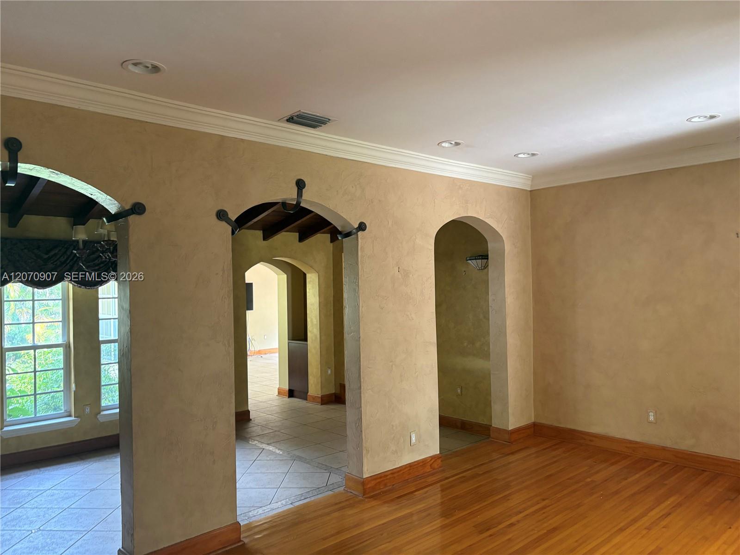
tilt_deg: +0.9
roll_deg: +1.5
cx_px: 370
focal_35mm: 26
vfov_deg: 53.1
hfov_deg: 67.3
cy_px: 278
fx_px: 556
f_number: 1.6
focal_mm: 5.96
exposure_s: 1/60
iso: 250
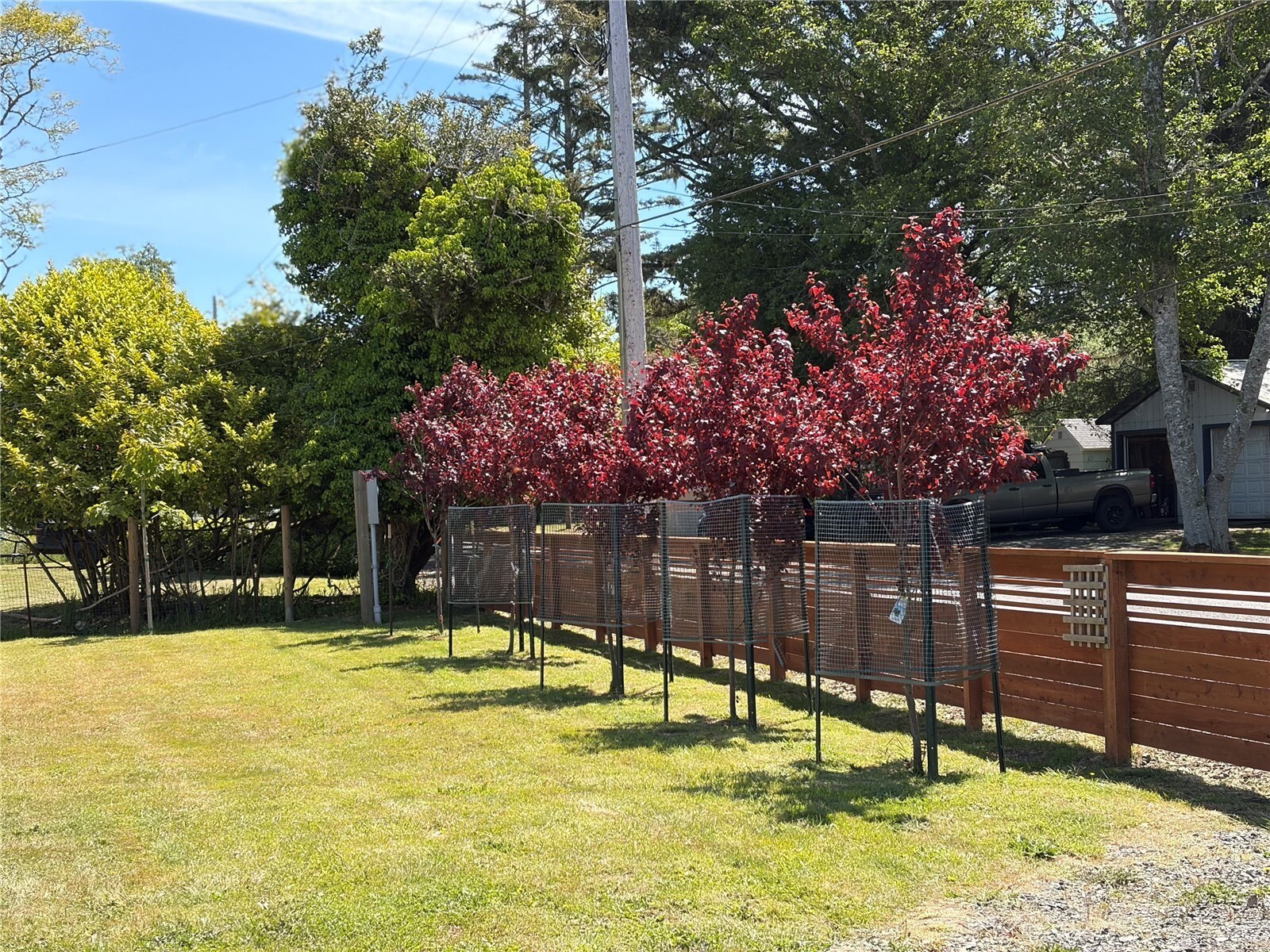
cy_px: 476
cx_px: 635
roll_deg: +3.2
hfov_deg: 36.8
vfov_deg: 28.0
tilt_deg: +1.7
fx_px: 1908
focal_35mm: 52
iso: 50
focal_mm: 5.96
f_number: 1.6
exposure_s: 1/1393
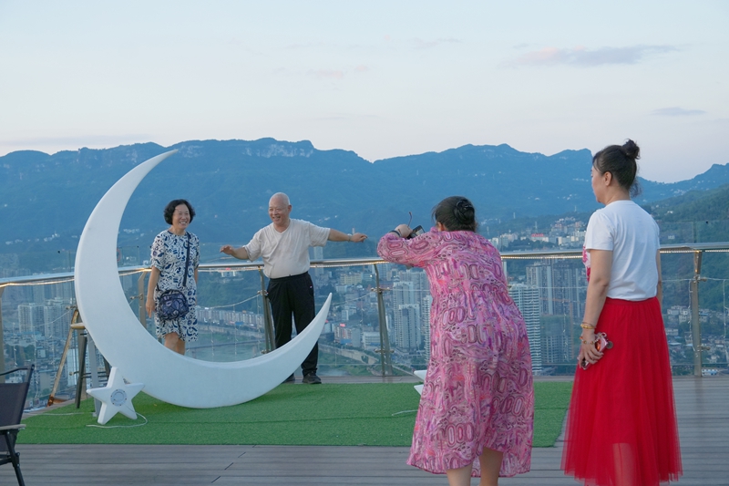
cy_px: 243
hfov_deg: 38.9
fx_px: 1032
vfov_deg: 26.5
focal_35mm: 51
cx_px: 364
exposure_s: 1/250
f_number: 5.6
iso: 400
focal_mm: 34
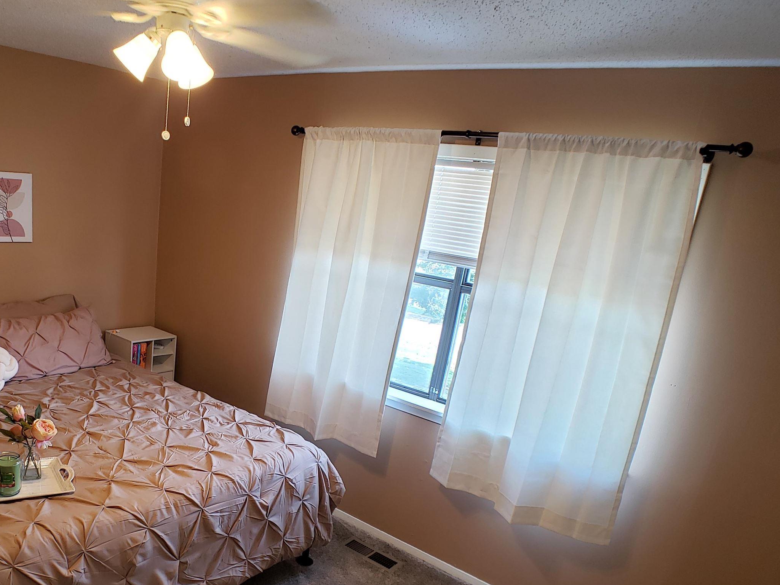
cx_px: 246
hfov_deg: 46.9
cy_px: 425
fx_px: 879
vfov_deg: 36.1
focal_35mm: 39
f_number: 2.4
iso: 100
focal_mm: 4.3
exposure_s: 1/50
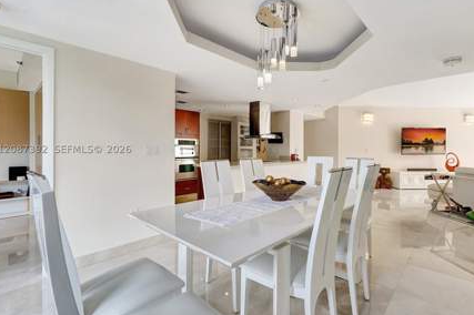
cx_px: 254
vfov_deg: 65.6
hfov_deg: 88.1
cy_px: 149
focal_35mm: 19
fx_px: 244
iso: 640
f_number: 13
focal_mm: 16.5
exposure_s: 1/13
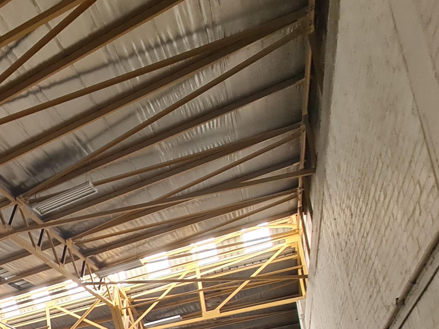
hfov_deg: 33.9
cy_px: 401
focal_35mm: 36
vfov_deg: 32.3
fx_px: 457
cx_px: -153
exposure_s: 1/50
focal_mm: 2.2
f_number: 2.2
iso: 160
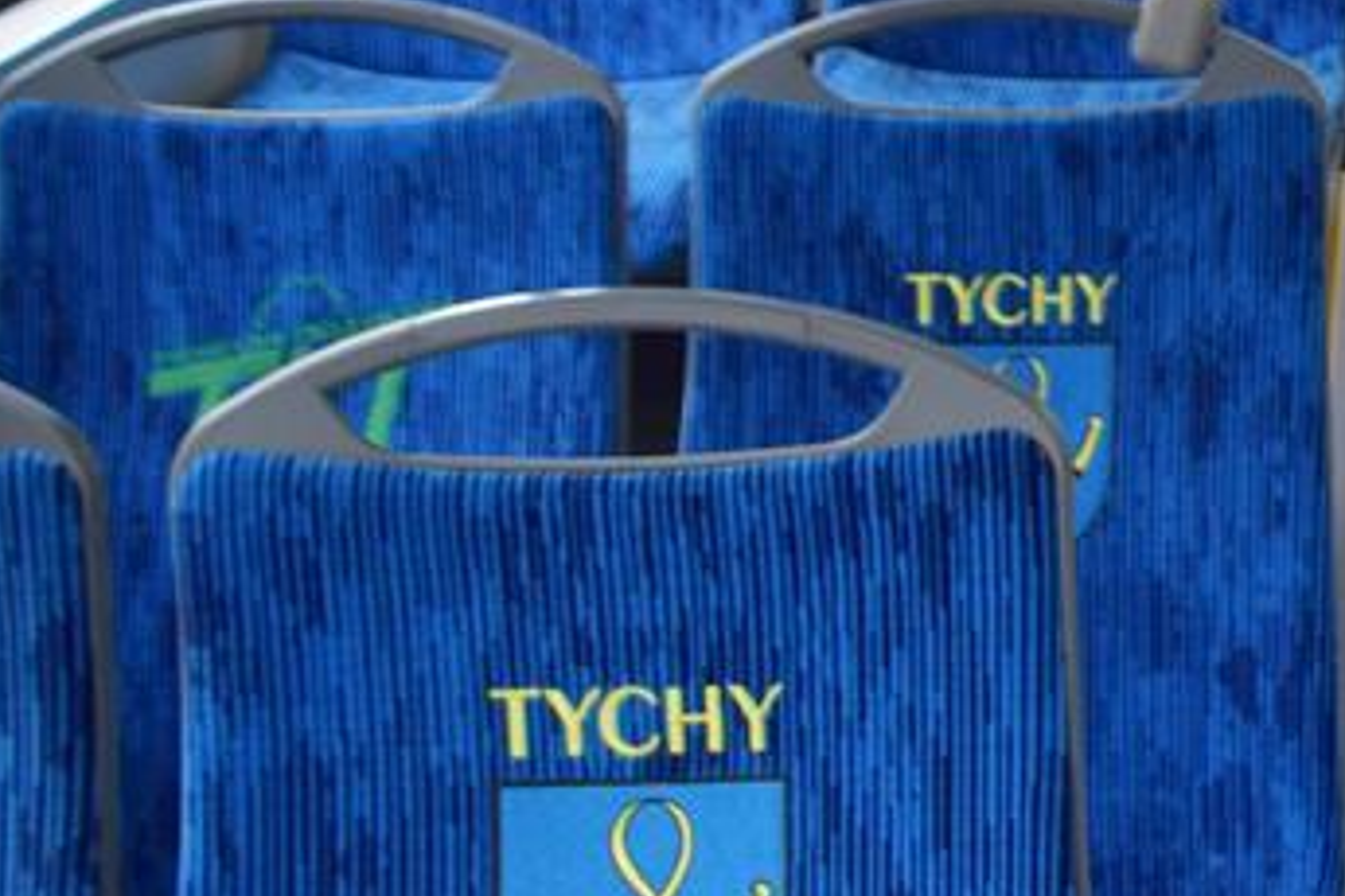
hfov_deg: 18.5
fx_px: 3512
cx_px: 2168
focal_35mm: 94
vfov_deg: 14.2
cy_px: -86
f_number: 3.5
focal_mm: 18
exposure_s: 1/30
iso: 400
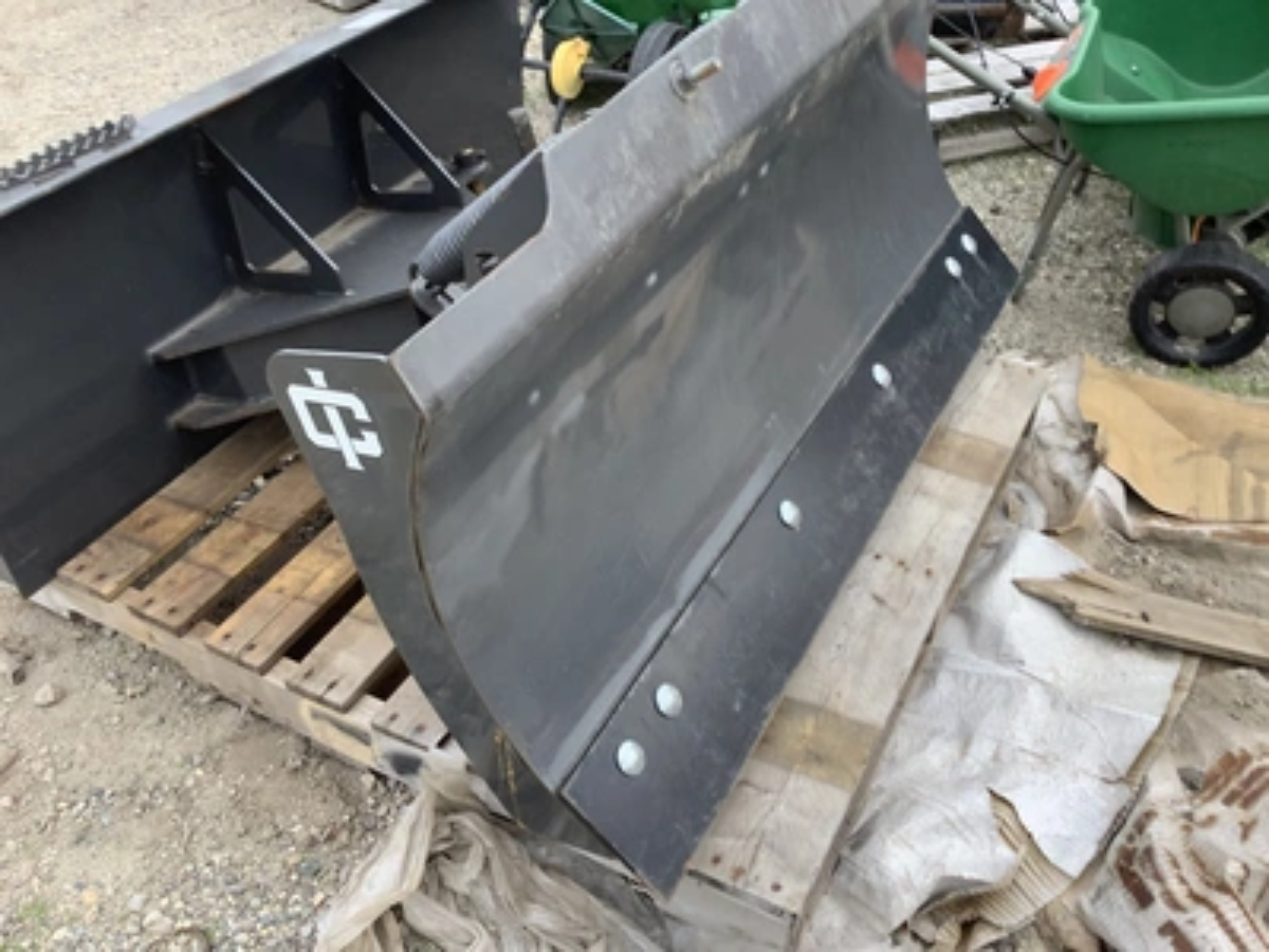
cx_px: 634
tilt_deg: -36.2
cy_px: 476
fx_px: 1136
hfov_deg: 58.4
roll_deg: +2.9
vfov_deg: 45.4
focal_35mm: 31
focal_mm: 3.3
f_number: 2.4
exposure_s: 1/120
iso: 50
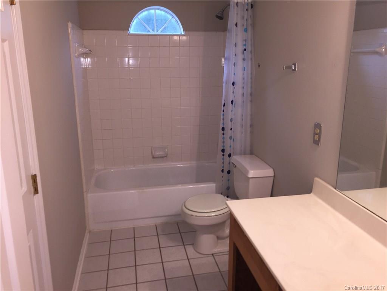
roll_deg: +0.0
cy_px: 146
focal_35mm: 29
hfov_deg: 61.7
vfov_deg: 48.2
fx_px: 324
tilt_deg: -12.6
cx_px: 194
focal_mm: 4.15
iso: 50
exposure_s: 1/30
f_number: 2.2
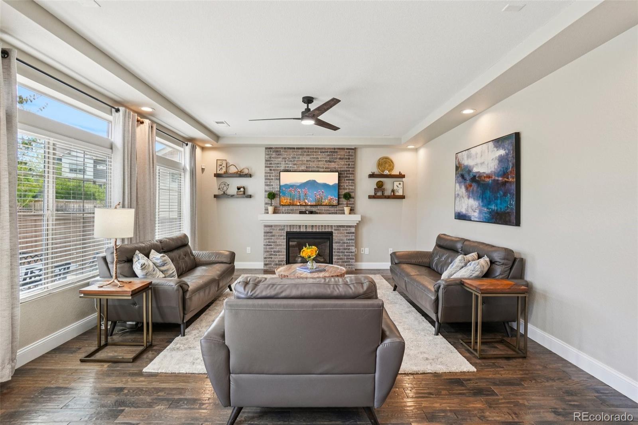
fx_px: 292
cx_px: 319
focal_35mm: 16
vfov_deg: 72.0
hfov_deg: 95.0
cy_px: 212
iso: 400
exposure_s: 1/40
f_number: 8
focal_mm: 11
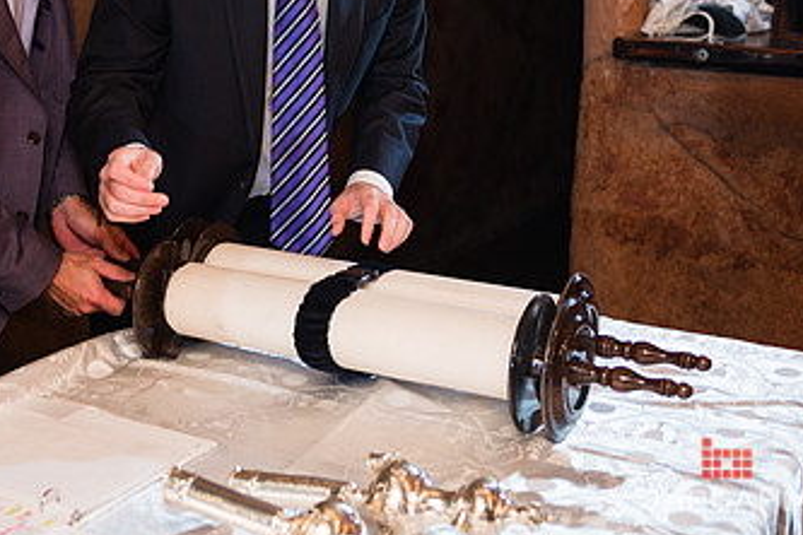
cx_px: 194
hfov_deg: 30.4
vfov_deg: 20.6
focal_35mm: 65
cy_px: 86
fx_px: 1450
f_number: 4
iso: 1250
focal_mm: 36
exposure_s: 1/200
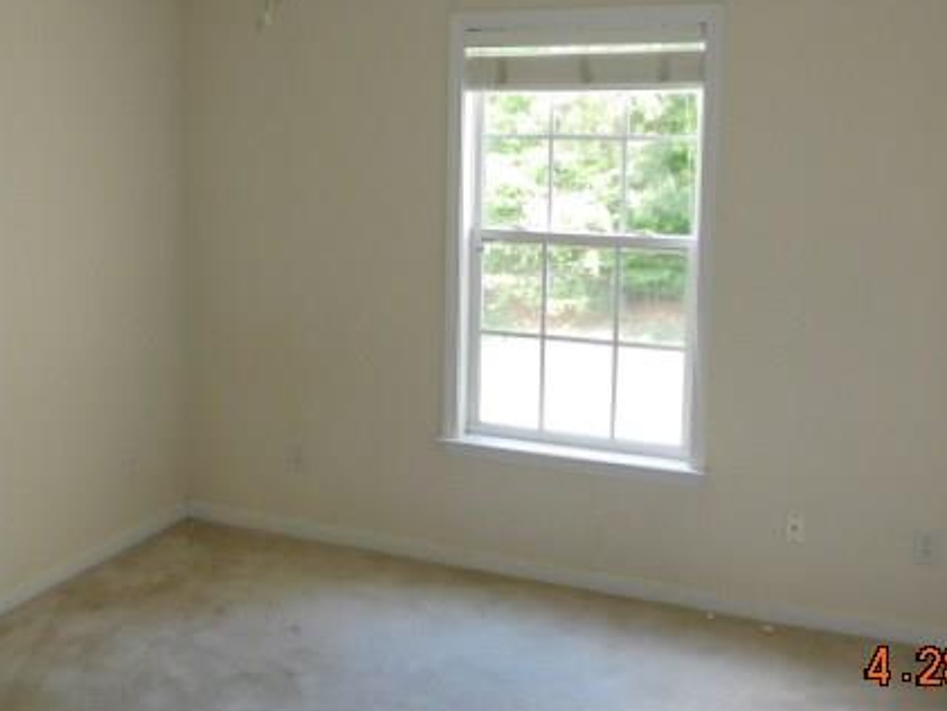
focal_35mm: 38
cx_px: 463
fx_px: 1040
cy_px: 241
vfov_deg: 37.4
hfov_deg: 49.0
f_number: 3.4
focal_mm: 4.5
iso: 125
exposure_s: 1/30
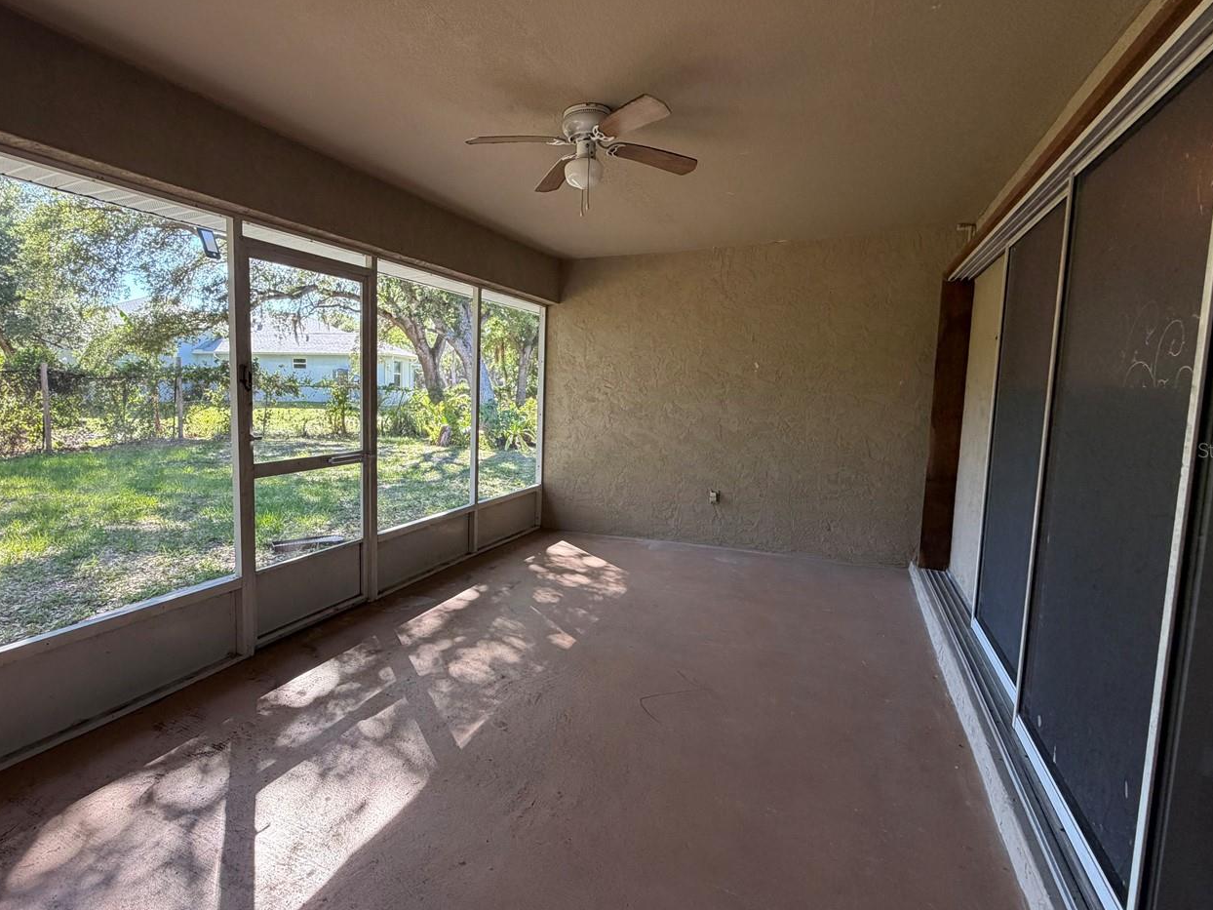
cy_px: 450
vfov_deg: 71.6
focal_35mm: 18
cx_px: 510
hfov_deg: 87.1
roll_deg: -0.7
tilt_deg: -5.7
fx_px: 631
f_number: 2.2
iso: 160
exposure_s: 1/121
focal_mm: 2.22
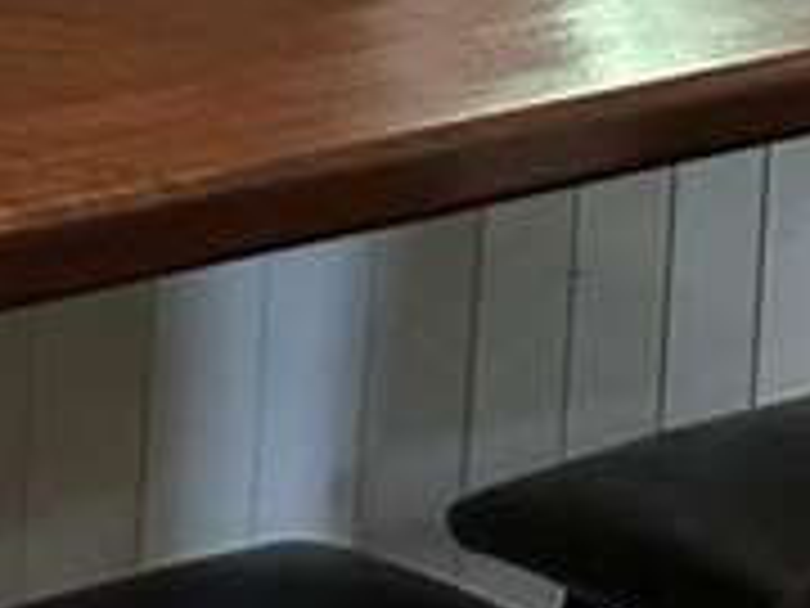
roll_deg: -2.4
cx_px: -1737
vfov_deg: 7.6
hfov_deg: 9.0
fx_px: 4001
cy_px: -1175
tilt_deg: -1.7
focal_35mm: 171
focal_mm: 6.86
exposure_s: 1/120
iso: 200
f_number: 1.78
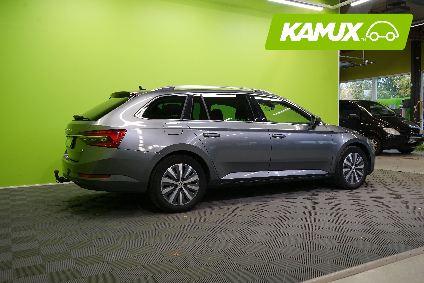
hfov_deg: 61.9
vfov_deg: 43.6
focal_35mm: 30
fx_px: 353
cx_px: 212
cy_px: 142
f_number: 6.3
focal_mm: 30
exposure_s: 1/30
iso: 640
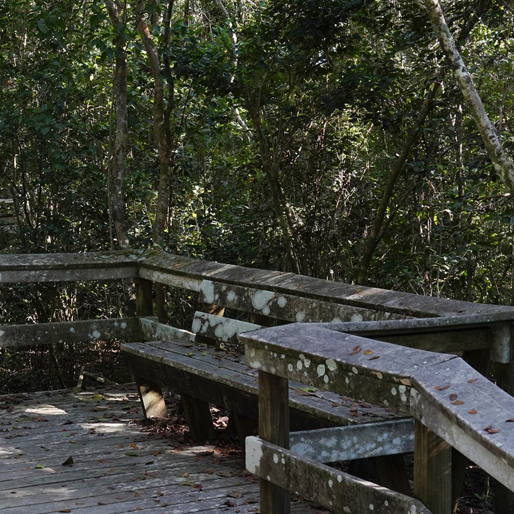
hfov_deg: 24.5
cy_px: 231
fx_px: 1176
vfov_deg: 24.6
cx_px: 174
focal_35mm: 70
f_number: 7.1
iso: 800
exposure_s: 1/100
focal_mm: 37
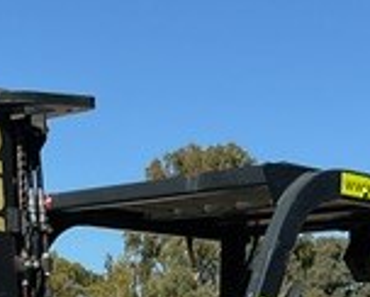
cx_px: 41
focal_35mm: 119
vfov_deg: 11.8
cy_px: 575
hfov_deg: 16.0
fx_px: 1305
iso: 16
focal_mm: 3
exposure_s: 1/1412
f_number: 1.8
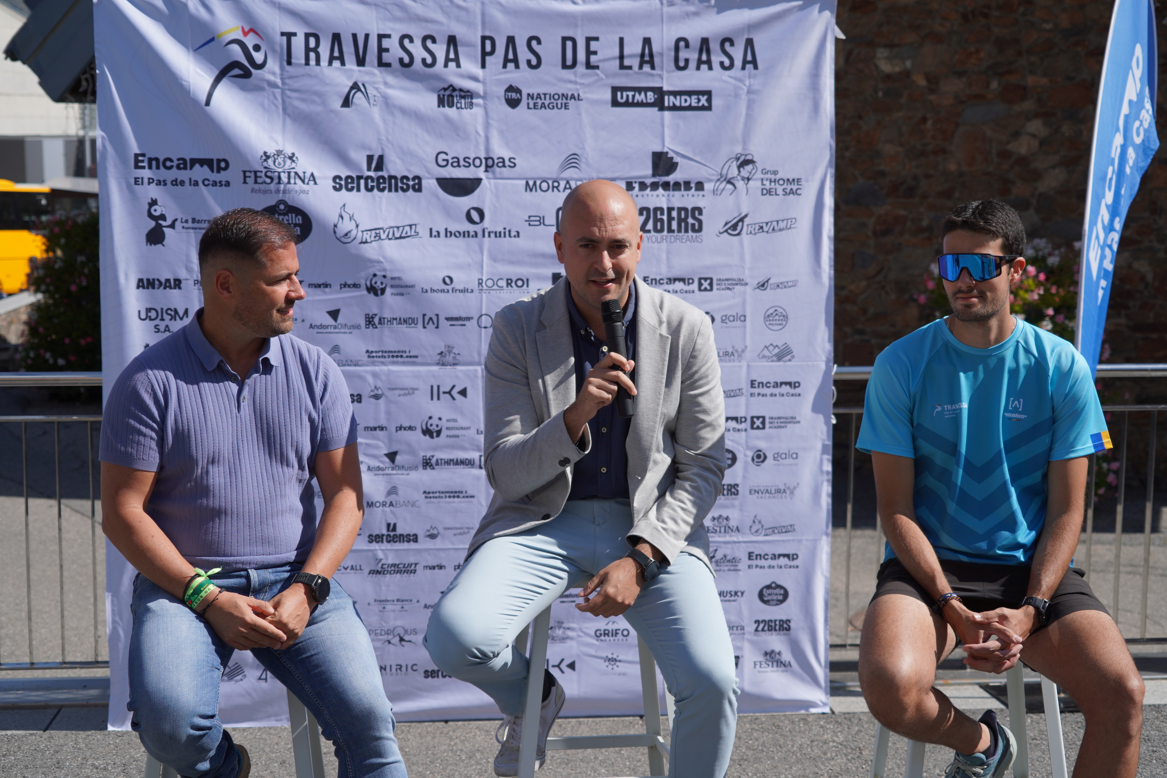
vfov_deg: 25.1
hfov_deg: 36.9
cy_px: 389
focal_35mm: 54
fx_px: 1750
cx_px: 584
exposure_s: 1/800
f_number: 5
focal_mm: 54
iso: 100
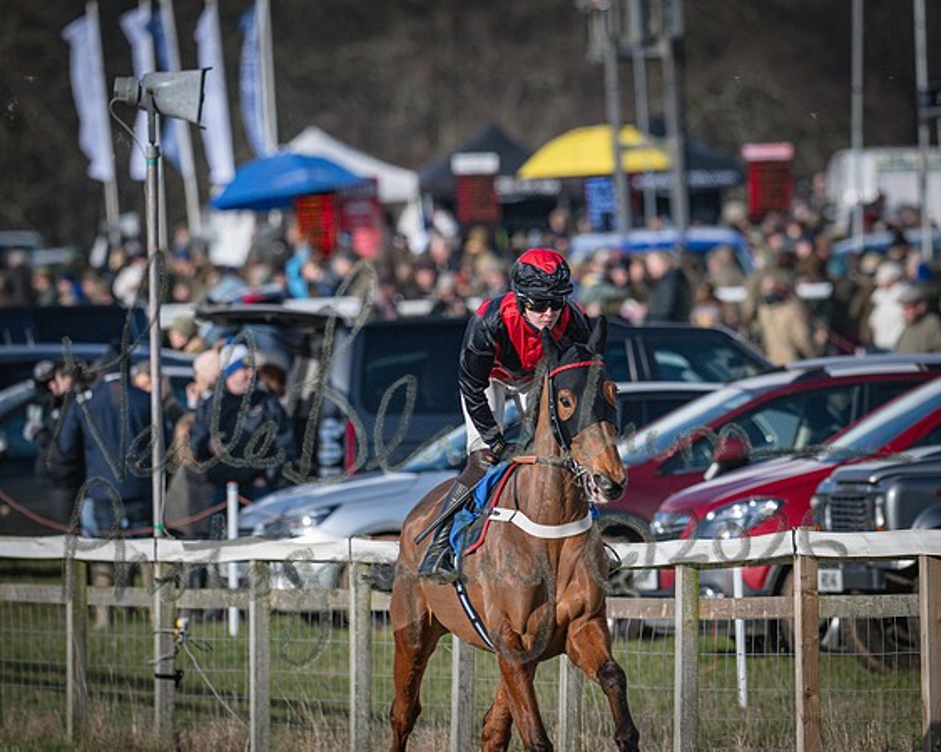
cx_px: 470
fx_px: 18821
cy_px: 376
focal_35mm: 676
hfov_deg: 2.9
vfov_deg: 2.3
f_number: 5
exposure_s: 1/3200
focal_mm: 400
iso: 400
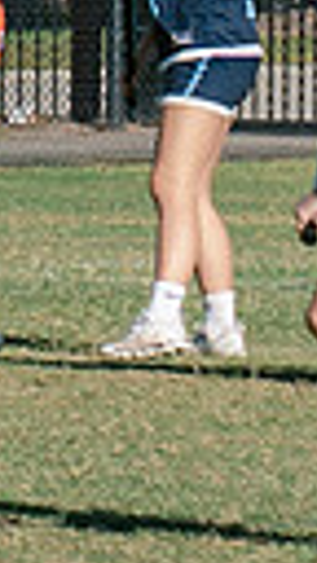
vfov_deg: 2.6
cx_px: -1715
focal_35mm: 844
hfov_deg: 1.4
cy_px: -70
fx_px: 12612
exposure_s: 1/1600
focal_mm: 70
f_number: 5.6
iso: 250
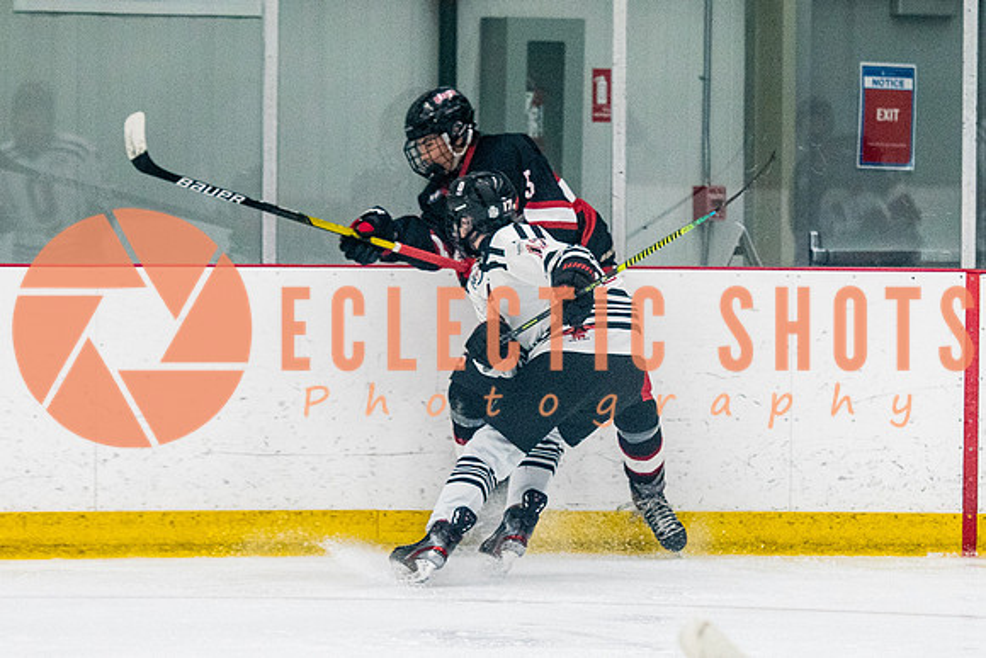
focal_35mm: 304
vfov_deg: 4.5
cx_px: 562
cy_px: 284
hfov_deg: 6.8
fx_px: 8321
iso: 1600
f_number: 2.8
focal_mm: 116
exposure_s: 1/640
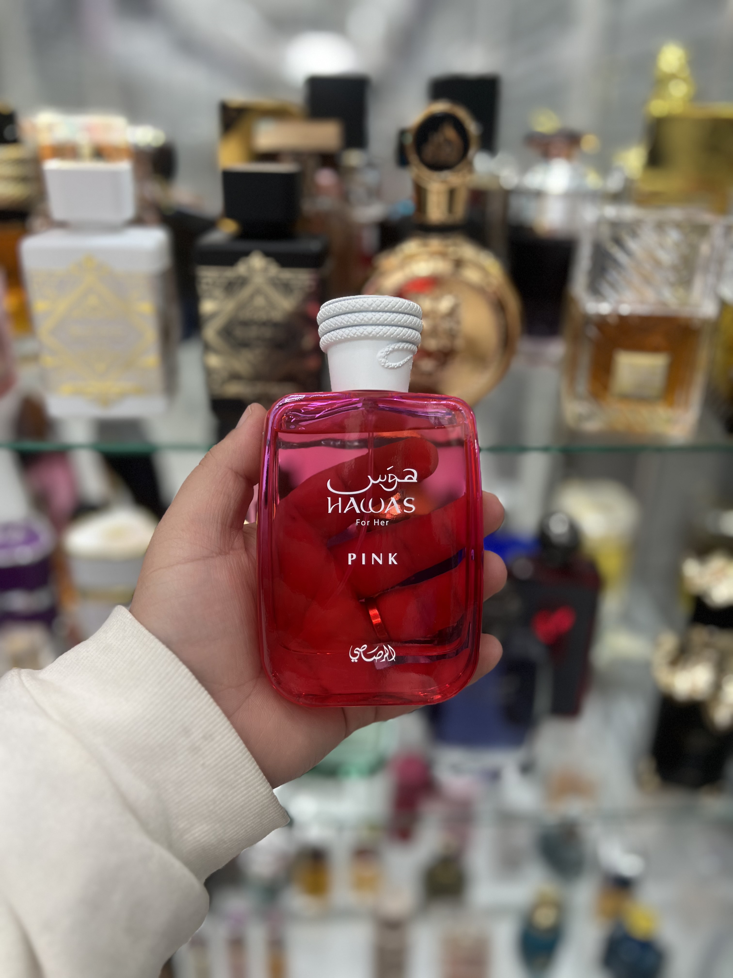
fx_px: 734
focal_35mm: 26
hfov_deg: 53.1
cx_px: 366
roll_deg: -1.7
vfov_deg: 67.3
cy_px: 489
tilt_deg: -25.0
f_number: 1.5
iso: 100
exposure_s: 1/100
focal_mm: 5.7
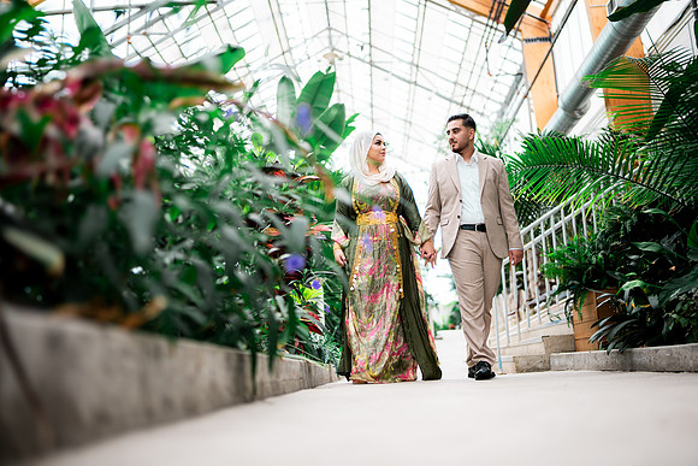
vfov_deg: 37.9
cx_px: 349
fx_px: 679
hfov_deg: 54.4
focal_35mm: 35
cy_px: 233
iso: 200
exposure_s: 1/800
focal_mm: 35
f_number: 1.2
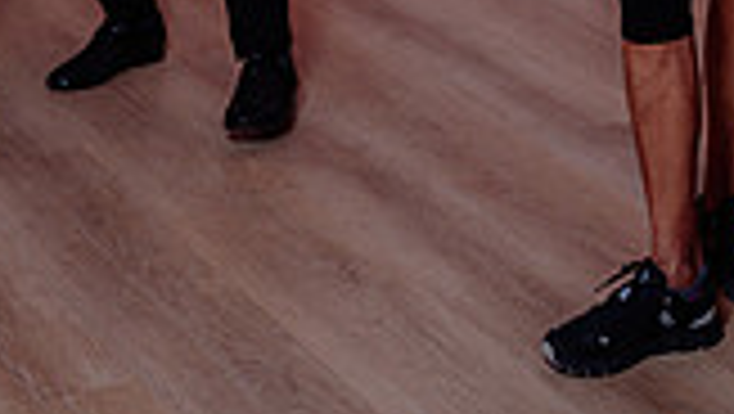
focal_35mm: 137
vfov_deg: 8.4
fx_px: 2669
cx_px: 651
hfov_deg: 15.5
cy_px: -460
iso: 1000
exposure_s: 1/80
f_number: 3.2
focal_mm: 32
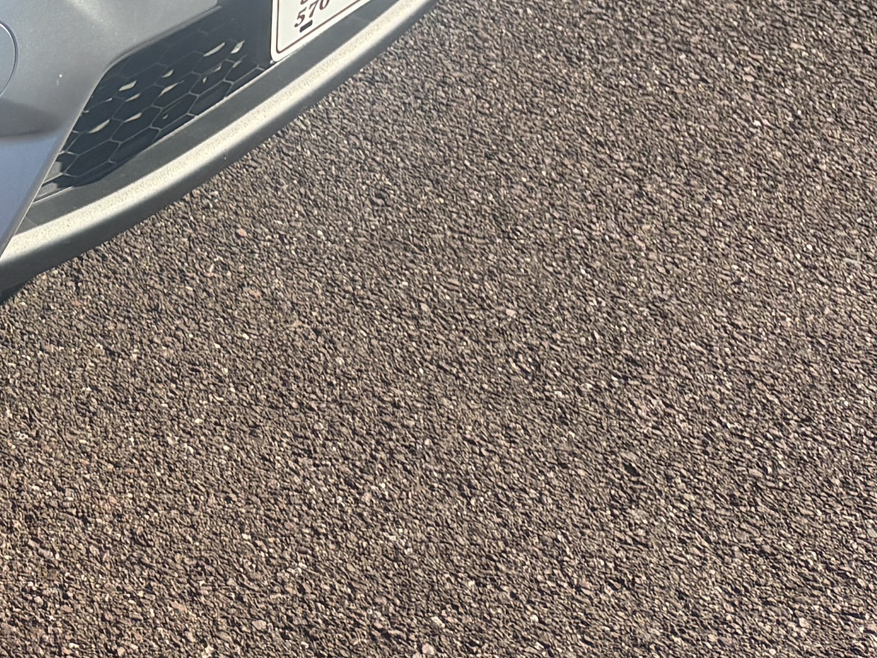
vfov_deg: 13.2
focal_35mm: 102
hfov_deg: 16.7
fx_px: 2584
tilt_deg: -17.2
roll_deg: +3.2
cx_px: -600
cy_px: -484
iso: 64
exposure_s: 1/2075
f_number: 1.6
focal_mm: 5.96
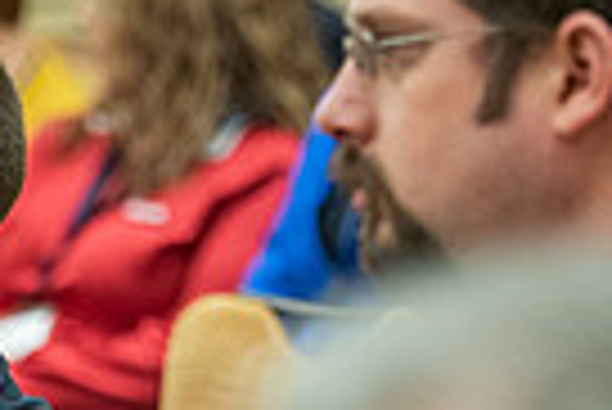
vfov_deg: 3.2
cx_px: -72
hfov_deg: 4.7
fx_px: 7403
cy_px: 471
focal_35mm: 435
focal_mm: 102
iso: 2000
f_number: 2.8
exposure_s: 1/160
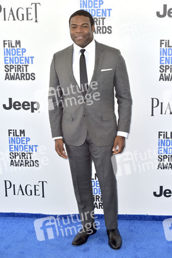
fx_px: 501
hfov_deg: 19.5
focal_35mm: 70
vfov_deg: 28.8
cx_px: 86
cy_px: 129
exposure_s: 1/320
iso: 500
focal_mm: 70
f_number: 6.3
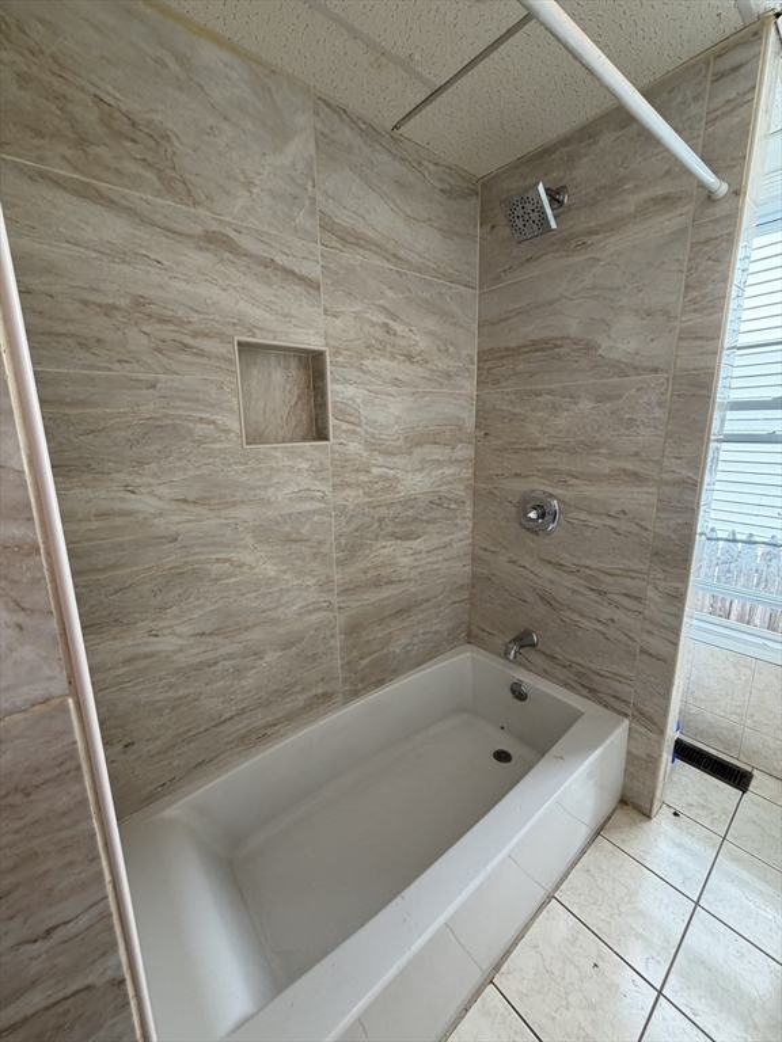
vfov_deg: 102.1
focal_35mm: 14
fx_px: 422
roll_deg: +1.6
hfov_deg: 85.7
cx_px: 391
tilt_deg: -12.8
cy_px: 521
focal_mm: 2.22
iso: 125
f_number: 2.2
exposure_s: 1/120
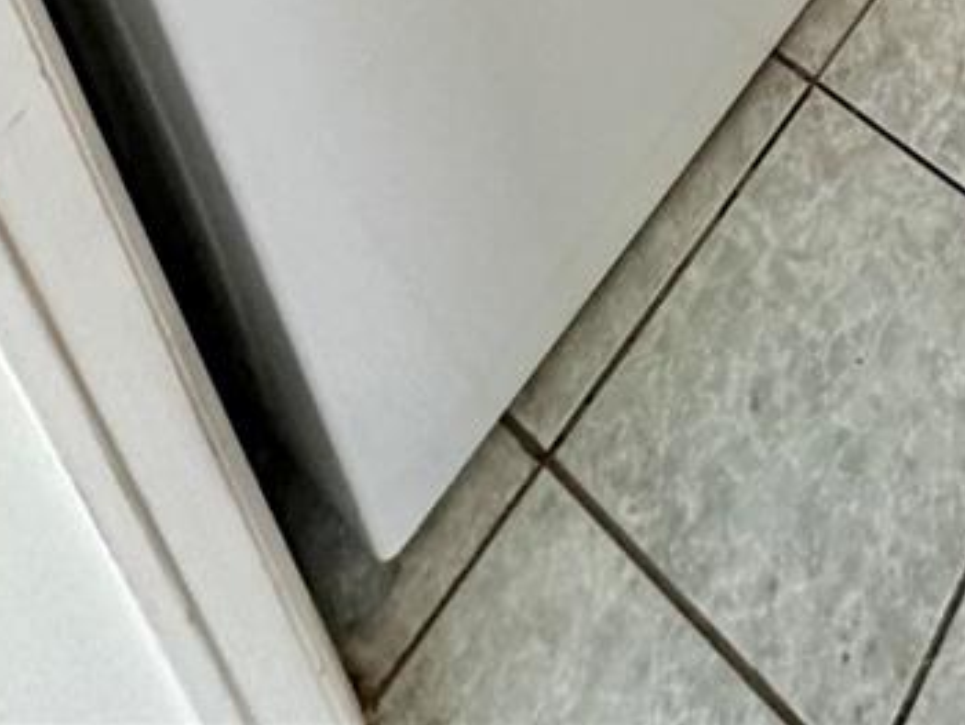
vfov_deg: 16.3
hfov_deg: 34.8
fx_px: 1339
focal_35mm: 48
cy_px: -926
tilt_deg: -24.7
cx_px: 1028
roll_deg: -0.8
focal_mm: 2.22
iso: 320
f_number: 2.2
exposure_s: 1/60
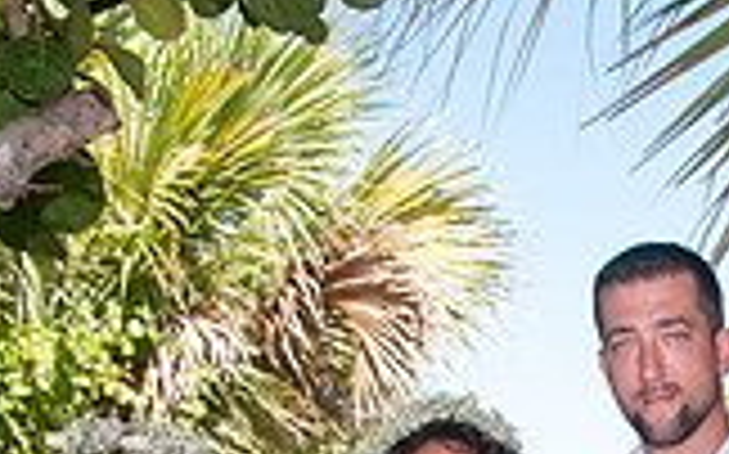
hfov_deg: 20.1
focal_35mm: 102
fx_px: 2025
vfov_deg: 11.6
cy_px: 895
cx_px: 605
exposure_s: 1/250
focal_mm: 24
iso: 100
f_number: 5.6
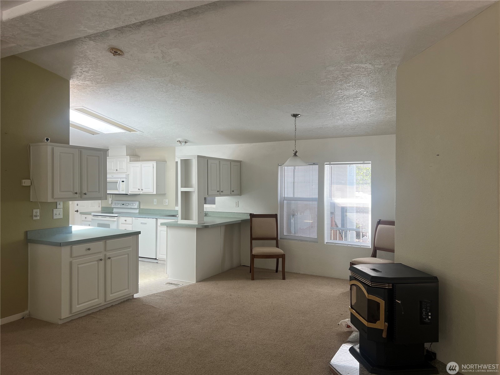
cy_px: 188
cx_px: 250
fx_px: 376
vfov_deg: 53.1
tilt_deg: -1.6
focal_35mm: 26
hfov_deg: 67.3
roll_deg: +0.0
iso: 40
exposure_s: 1/121
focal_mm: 5.7
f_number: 1.5
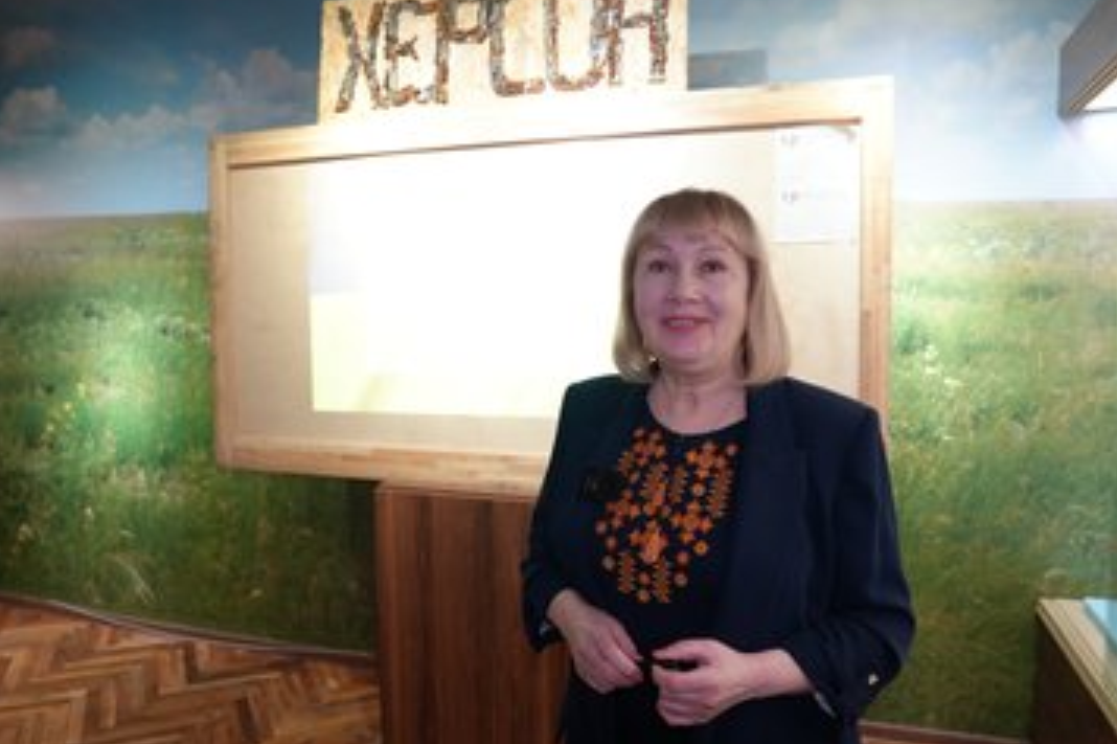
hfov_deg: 67.4
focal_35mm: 27
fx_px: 837
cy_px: 369
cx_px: 543
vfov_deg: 47.9
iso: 2000
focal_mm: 24
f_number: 4
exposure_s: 1/160
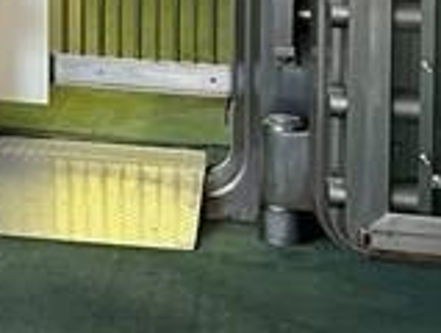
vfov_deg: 8.6
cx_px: -352
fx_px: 2132
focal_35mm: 167
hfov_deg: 11.0
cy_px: -239
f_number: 1.5
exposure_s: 1/60
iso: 125
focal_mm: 5.7
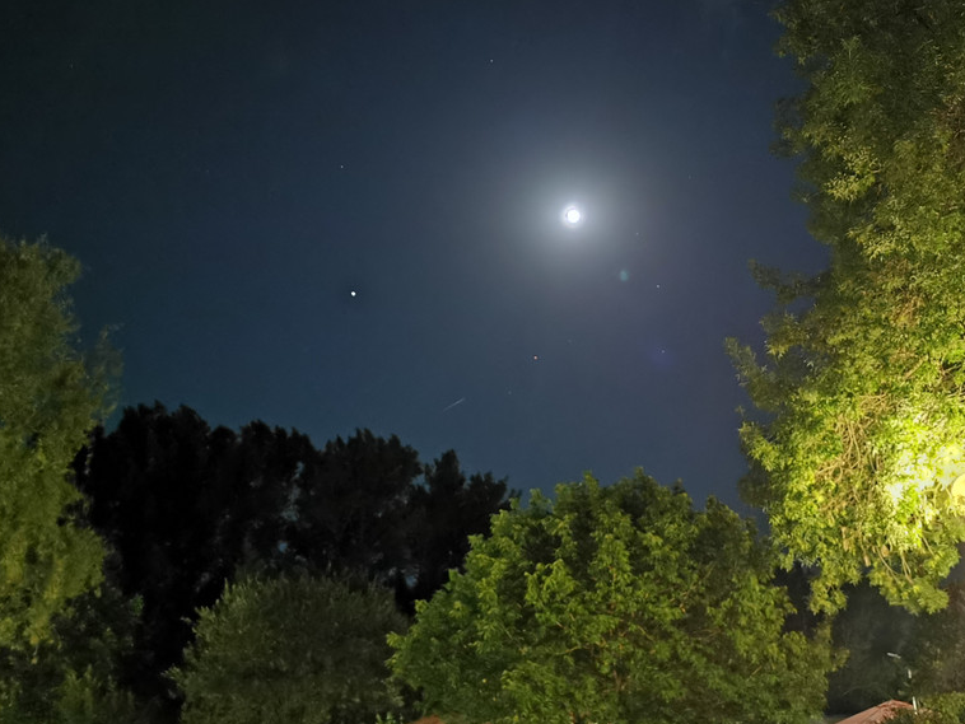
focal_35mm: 38
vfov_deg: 37.5
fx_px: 1060
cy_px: 263
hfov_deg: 48.6
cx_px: 593
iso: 1000
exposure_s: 6
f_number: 1.6
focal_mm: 5.56
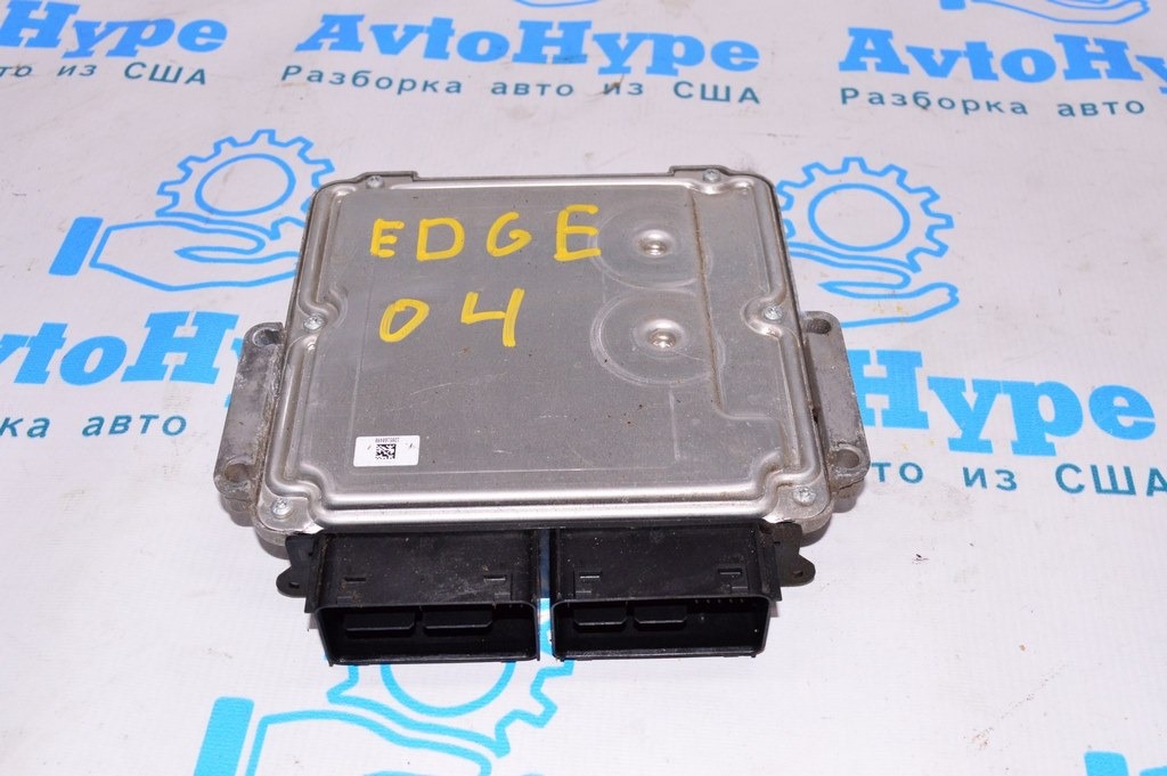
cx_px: 584
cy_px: 388
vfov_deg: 33.0
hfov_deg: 48.0
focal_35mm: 40
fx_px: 1312
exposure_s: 1/200
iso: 1600
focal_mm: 27
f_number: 8
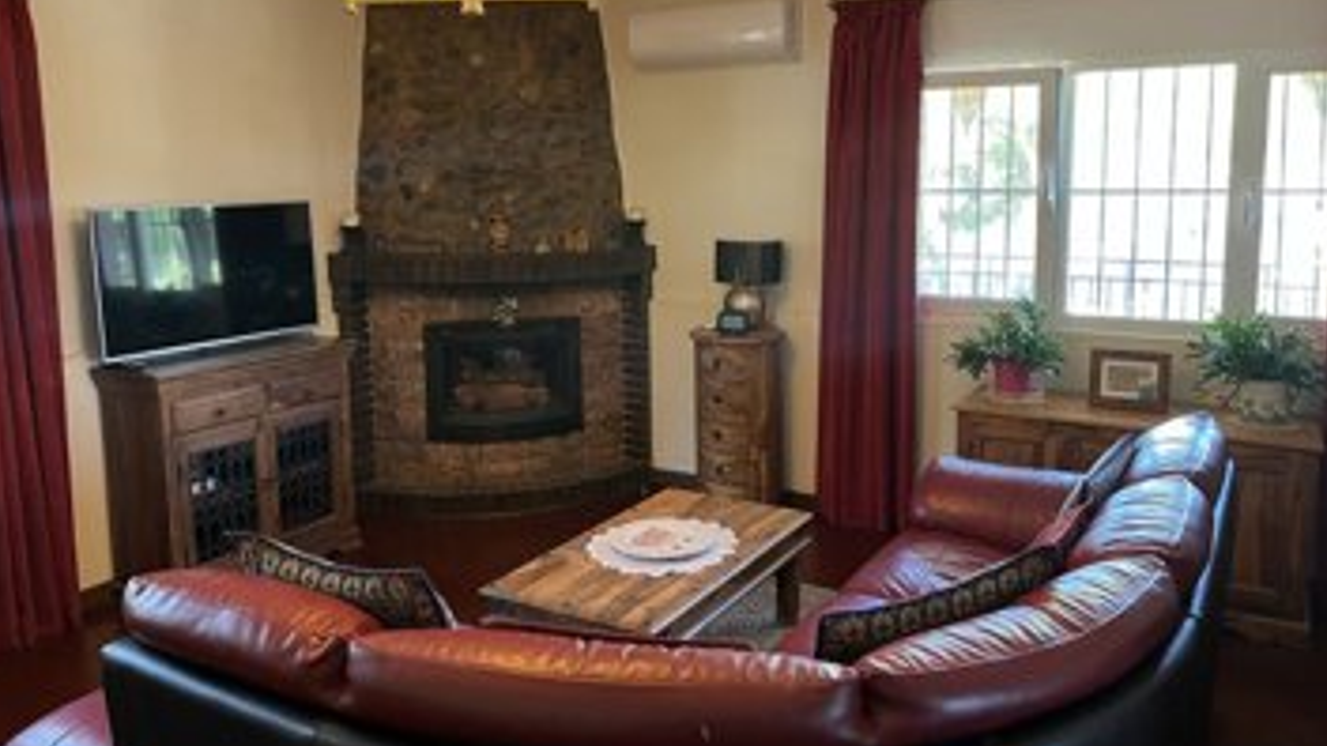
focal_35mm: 29
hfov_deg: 66.1
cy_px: 286
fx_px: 1020
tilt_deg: -7.3
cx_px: 656
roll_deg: +0.7
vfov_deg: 39.9
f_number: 1.6
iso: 250
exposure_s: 1/60
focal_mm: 5.1
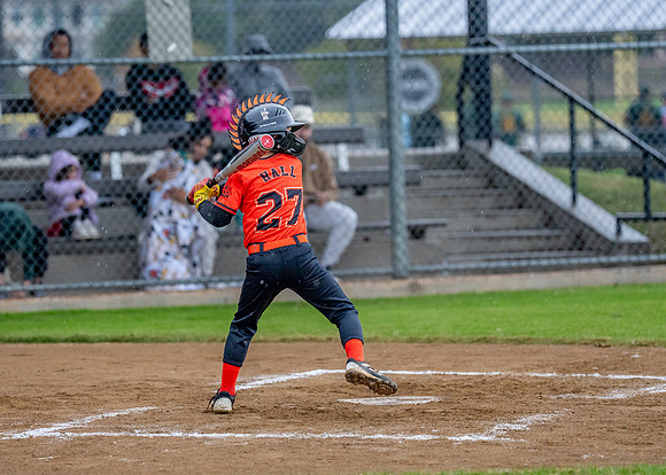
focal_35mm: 217
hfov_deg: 9.3
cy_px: 204
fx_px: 4107
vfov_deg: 6.6
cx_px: 253
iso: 1600
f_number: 2.8
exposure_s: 1/1000
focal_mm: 151
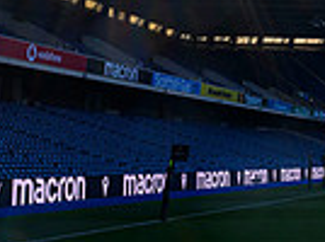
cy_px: 23
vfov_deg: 14.6
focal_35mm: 100
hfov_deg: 15.6
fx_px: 937
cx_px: 652
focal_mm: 24
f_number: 11
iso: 500
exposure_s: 1/500
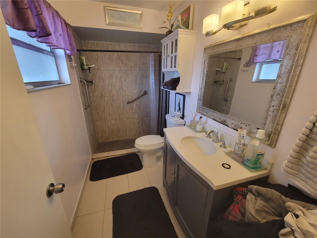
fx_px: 119
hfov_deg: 106.2
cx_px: 158
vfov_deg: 89.9
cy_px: 119
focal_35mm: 13
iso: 160
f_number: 2.2
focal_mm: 2.2
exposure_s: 1/60
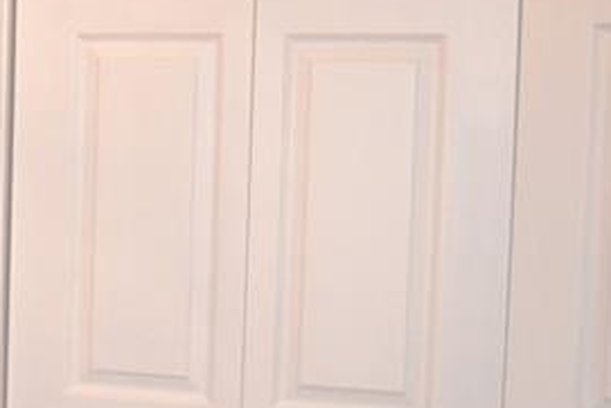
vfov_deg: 13.4
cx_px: -280
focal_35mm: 102
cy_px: 230
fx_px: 1732
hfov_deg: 18.0
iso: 2000
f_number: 3.5
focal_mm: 18
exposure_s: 1/60
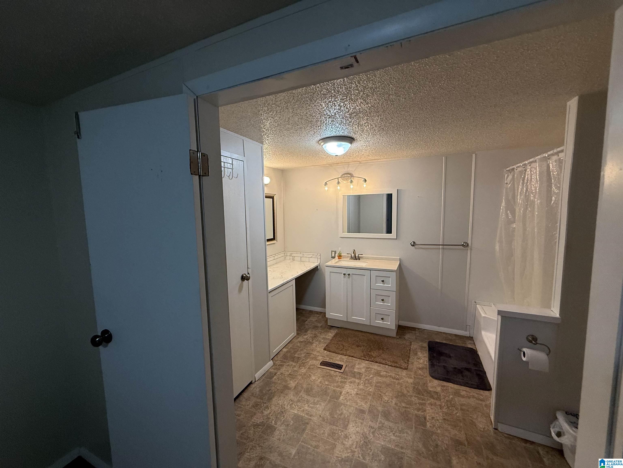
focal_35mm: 14
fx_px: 252
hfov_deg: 102.1
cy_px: 234
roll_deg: +2.9
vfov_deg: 85.7
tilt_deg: -7.9
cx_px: 312
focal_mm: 2.22
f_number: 2.2
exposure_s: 1/120
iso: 160
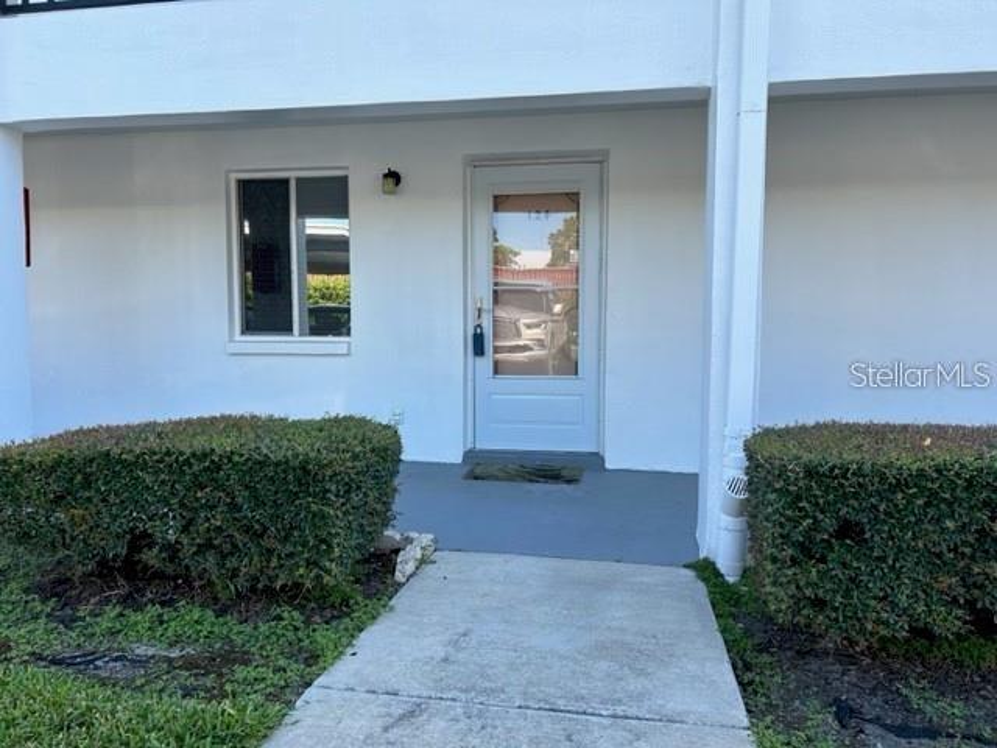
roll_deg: +1.0
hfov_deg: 67.3
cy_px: 374
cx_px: 498
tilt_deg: -2.5
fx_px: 749
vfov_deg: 53.1
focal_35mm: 26
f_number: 1.5
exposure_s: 1/650
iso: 50
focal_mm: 5.7
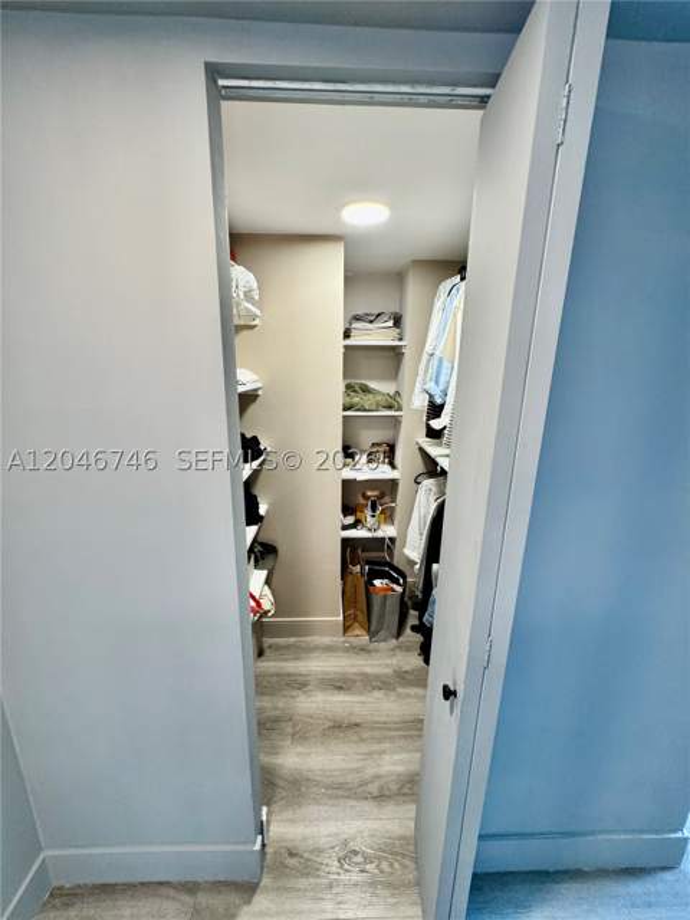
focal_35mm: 14
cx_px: 345
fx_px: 372
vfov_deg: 102.1
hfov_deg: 85.7
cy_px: 460
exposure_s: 1/58
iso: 200
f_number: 2.2
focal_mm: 2.22
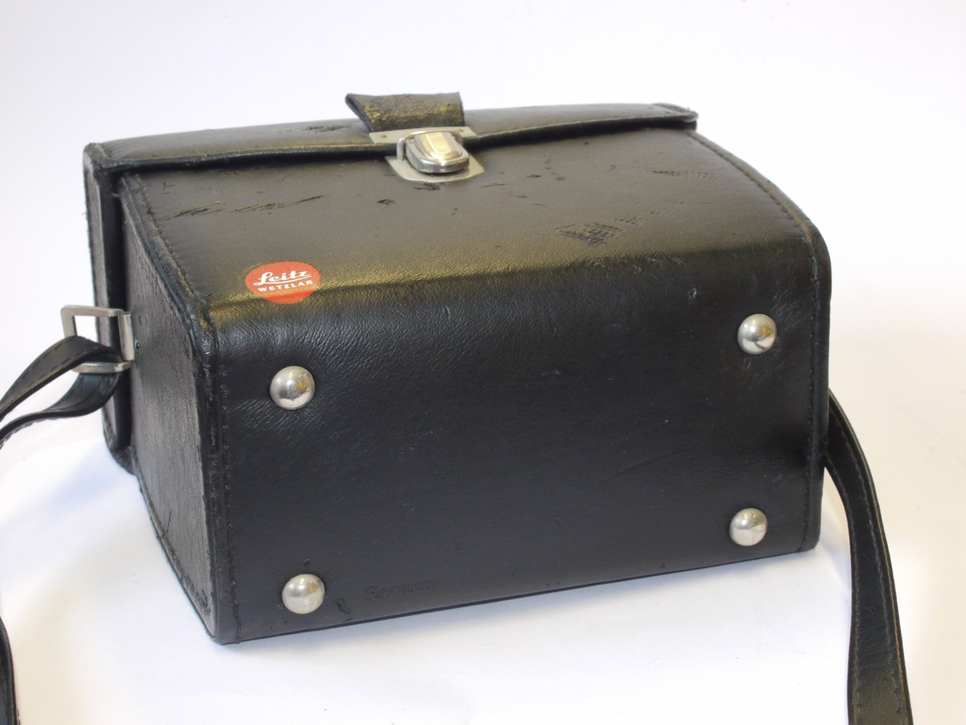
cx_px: 483
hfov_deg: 32.2
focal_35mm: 60
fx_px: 1674
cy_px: 362
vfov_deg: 24.4
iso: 800
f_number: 10
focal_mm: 30
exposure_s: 1/30
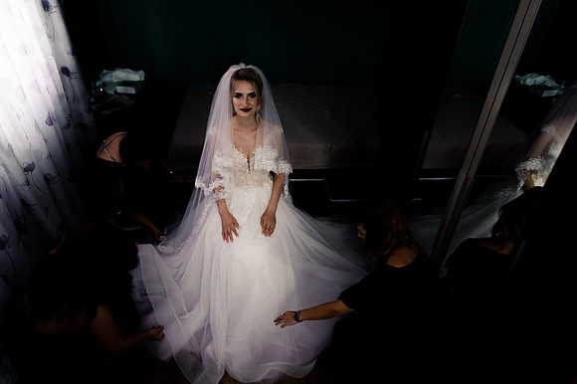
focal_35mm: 24
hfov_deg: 73.8
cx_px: 288
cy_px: 192
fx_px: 384
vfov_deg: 53.1
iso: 500
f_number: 3.2
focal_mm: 24
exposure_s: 1/125
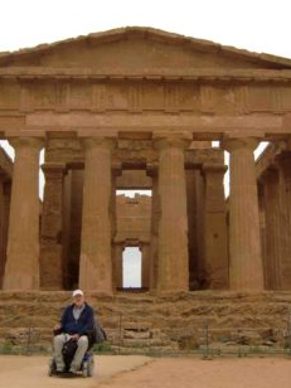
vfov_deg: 40.4
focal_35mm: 47
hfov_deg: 30.8
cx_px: 118
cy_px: 195
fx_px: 527
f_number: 3.6
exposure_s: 1/400
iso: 64
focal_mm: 6.1
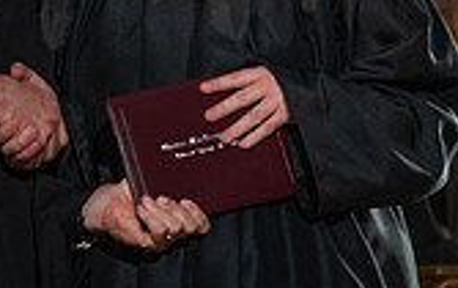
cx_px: 118
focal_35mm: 300
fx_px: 3751
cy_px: -69
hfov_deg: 7.0
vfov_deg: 4.4
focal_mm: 85
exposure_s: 1/320
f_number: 2.5
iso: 1250
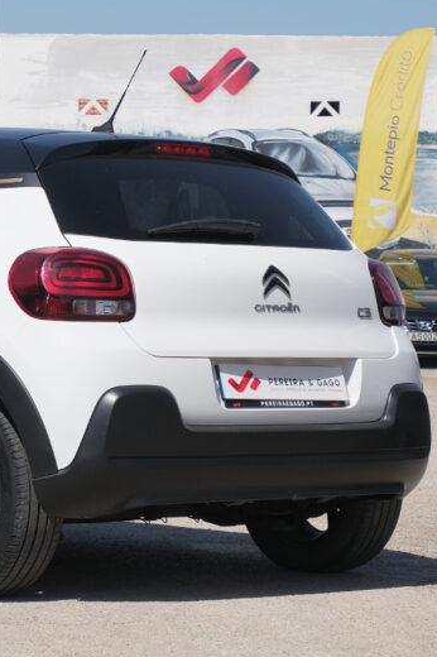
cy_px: 343
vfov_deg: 15.3
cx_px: -25
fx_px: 2443
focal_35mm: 134
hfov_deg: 10.1
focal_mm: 45
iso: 160
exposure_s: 1/1000
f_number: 5.6
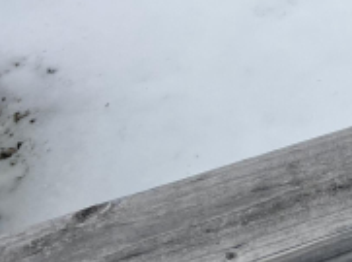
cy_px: -155
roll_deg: +1.7
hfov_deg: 17.1
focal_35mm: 96
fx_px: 974
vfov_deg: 14.2
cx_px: 621
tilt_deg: -29.8
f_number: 1.5
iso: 50
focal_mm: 5.7
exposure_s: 1/4630
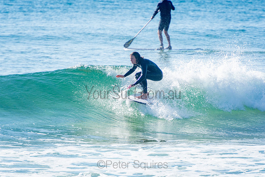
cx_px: 132
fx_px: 4417
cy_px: 88
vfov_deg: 2.3
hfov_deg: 3.4
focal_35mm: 600
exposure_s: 1/1250
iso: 250
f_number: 5.6
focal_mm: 400
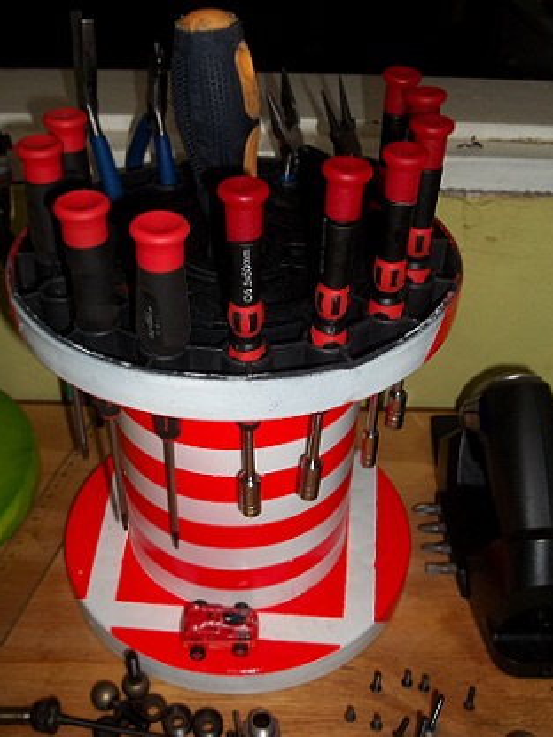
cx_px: 252
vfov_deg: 50.1
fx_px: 788
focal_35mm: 37
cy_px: 370
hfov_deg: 38.6
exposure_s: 1/30
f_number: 3.3
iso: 64
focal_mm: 5.9
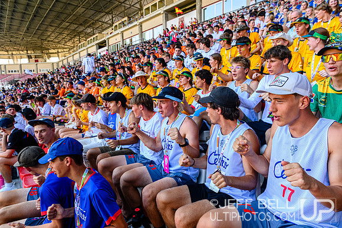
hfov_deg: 73.7
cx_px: 171
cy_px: 114
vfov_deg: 53.2
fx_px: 228
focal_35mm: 24
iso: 3200
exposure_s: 1/800
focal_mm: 24
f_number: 5.6
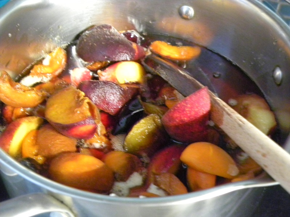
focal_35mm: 52
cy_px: 108
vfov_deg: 28.0
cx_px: 145
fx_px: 436
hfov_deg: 36.8
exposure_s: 1/5.5
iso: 800
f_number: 3.5
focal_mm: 9.2
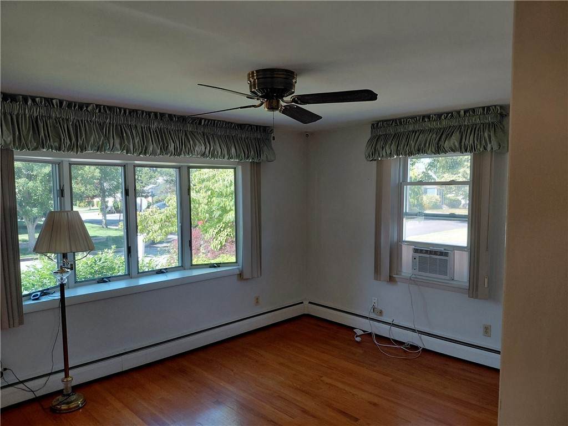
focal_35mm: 25
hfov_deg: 69.4
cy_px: 213
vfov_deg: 54.9
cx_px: 284
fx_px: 410
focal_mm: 4.69
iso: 80
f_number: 1.8
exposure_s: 1/120
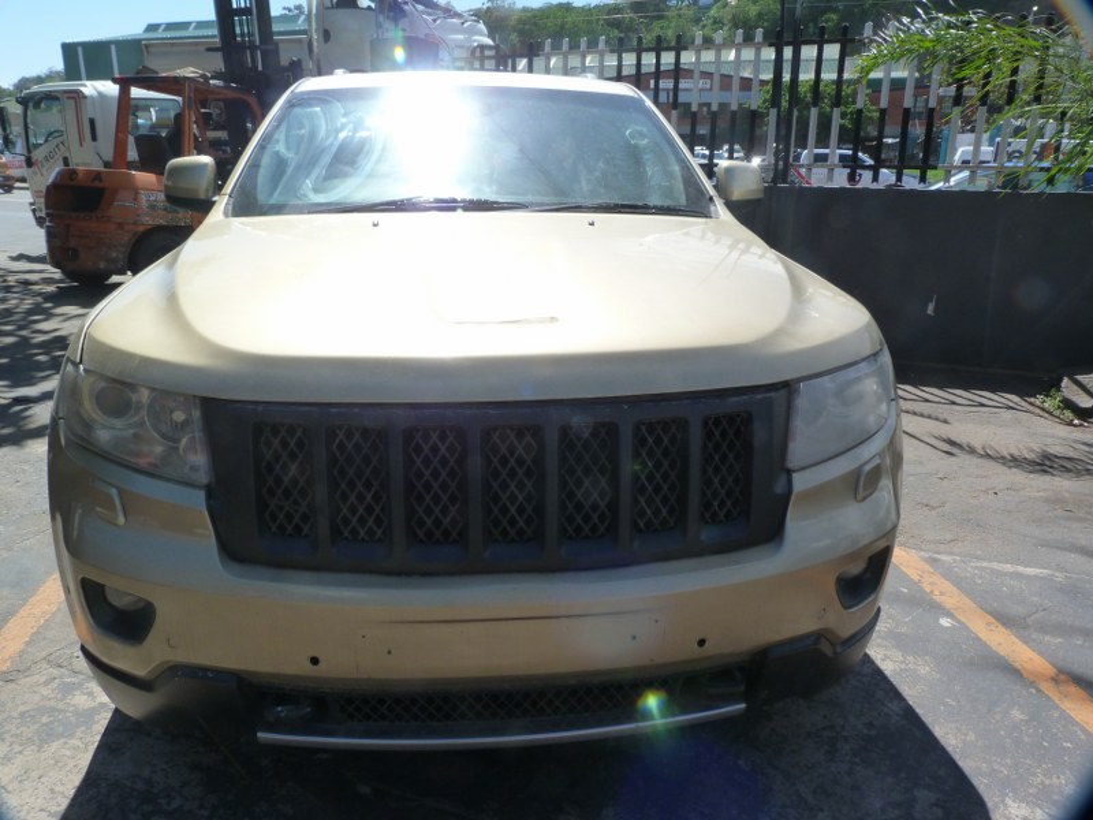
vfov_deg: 54.9
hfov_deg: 69.4
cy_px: 410
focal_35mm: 25
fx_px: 789
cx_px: 546
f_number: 5.6
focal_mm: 4.5
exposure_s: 1/250
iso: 125
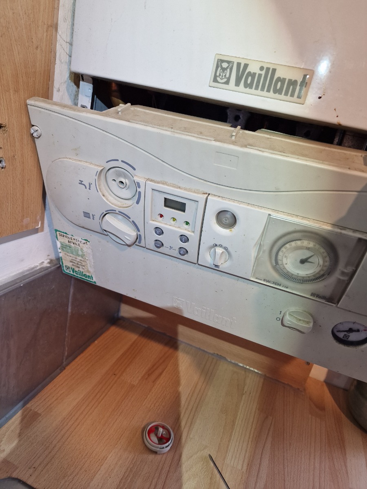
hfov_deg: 58.9
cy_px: 244
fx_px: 325
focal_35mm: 23
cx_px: 184
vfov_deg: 73.9
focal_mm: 6.4
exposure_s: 1/58
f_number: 1.8
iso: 250
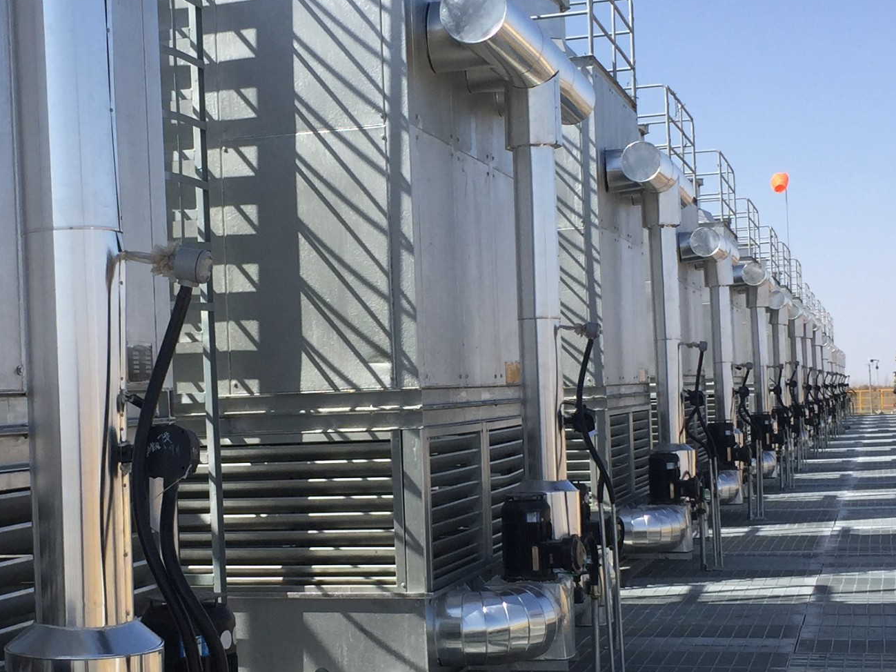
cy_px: 368
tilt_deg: +0.0
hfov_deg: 28.8
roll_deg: +1.6
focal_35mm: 67
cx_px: 302
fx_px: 1734
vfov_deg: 21.9
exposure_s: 1/1883
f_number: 2.2
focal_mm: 4.15
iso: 32
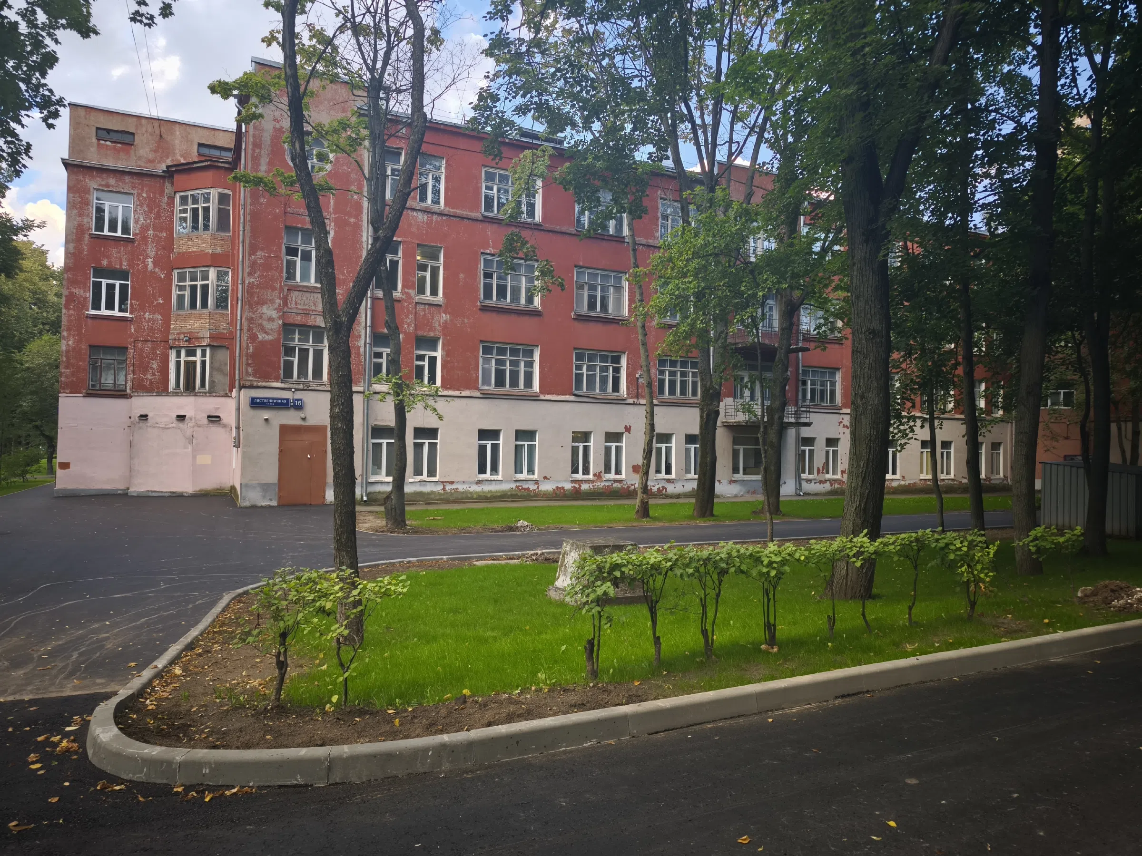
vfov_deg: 58.9
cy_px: 428
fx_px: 759
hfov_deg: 73.9
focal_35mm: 23
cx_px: 571
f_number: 1.6
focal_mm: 6.57
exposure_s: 1/100
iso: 125
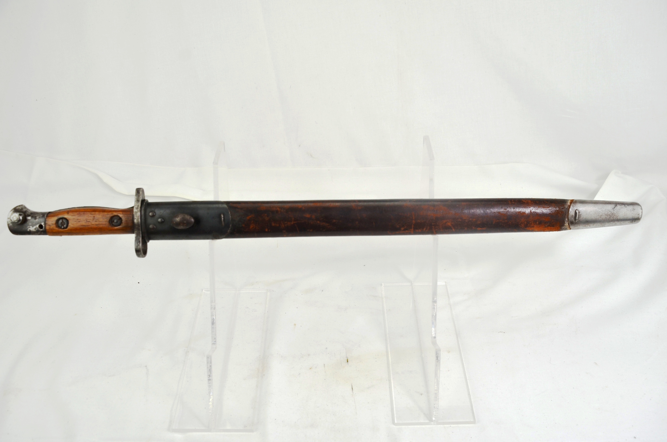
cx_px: 334
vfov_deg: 39.8
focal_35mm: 33
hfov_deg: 57.3
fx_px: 610
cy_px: 221
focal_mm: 22
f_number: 6.3
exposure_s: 1/160
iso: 200
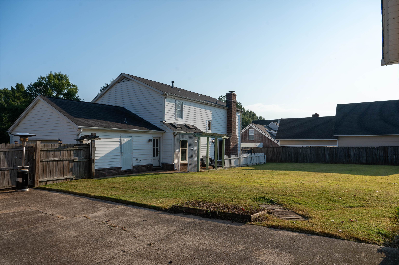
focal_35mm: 24
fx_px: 266
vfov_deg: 53.1
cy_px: 132
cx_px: 200
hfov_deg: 73.8
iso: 250
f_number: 8
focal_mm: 24
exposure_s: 1/640
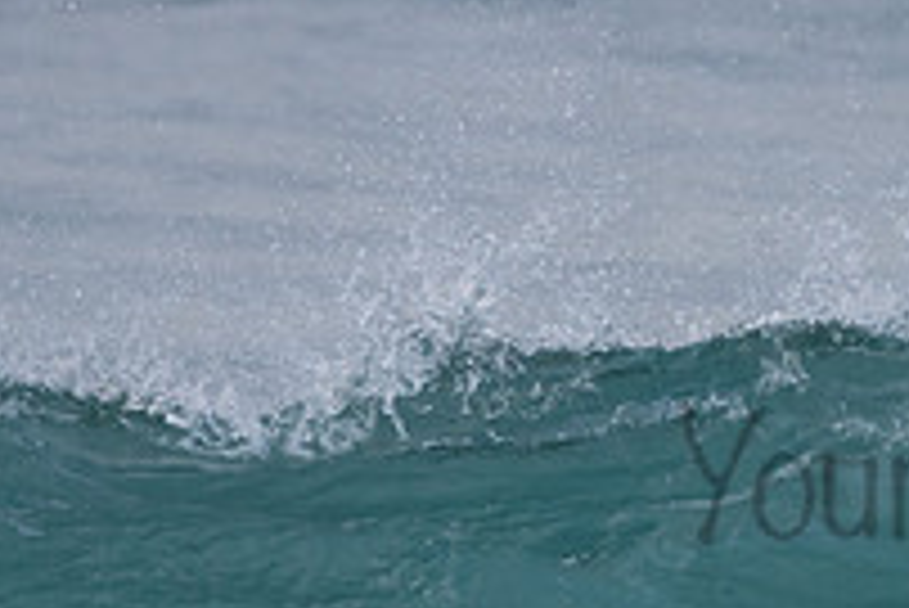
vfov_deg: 0.9
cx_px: 1143
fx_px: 38154
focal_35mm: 1510
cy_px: 435
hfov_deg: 1.4
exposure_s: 1/1000
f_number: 5.6
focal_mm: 350
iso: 640
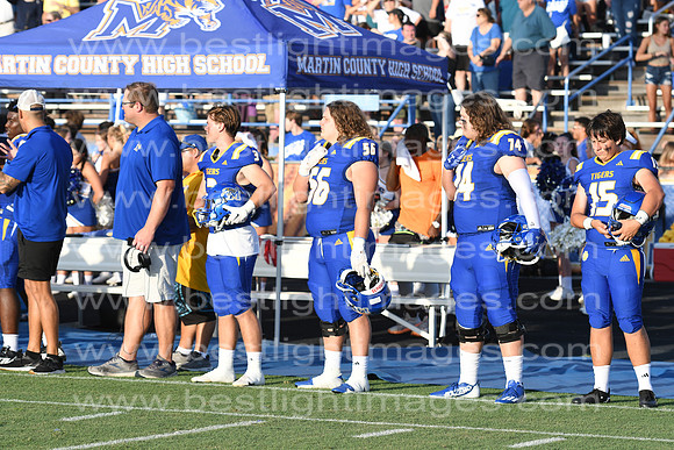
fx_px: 3146
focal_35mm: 168
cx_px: 337
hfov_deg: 12.2
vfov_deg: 8.2
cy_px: 225
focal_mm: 112
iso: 100
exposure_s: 1/500
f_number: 5.6
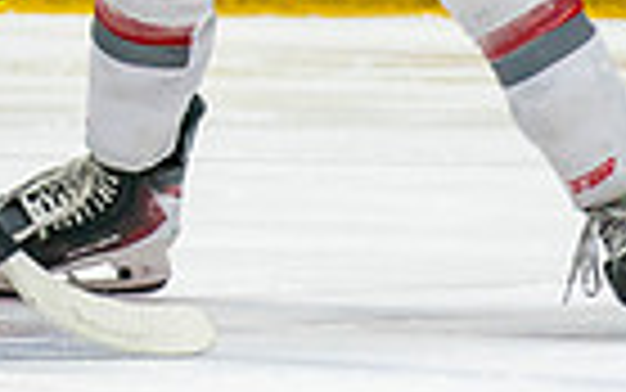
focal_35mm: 1469
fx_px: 25072
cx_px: 137
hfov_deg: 1.4
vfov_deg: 0.9
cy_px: -16
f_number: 2.8
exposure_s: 1/640
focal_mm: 200
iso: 800
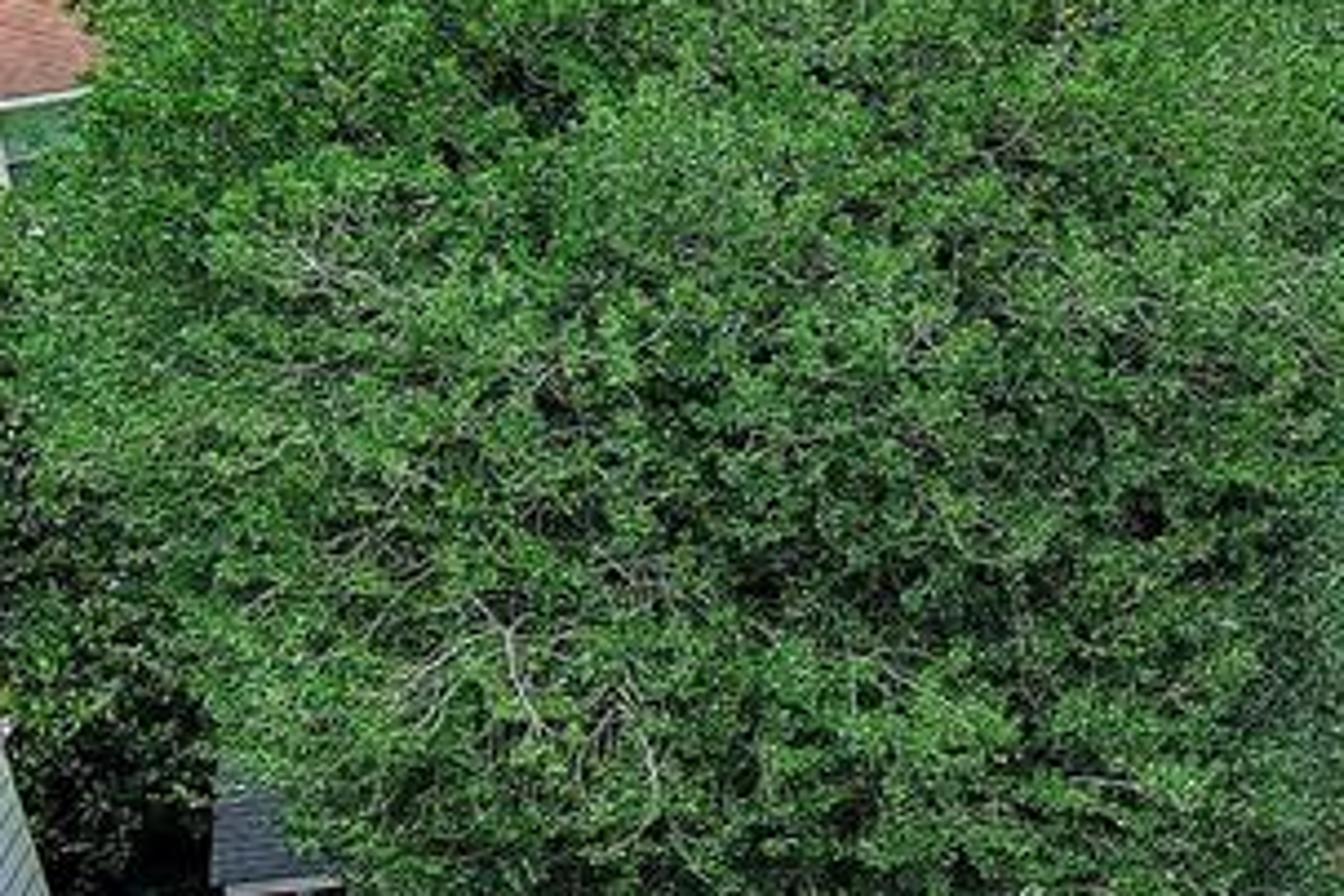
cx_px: 2768
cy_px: 1016
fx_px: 5152
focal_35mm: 138
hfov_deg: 12.8
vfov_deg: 9.8
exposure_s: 1/190
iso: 100
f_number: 2.8
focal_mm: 10.57
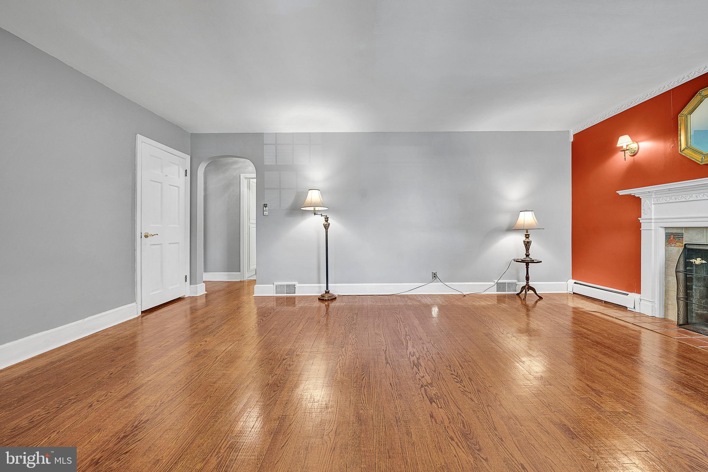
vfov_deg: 90.0
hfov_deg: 112.6
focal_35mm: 12
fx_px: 236
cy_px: 236
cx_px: 354
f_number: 6.3
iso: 200
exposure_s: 1/2
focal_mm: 12
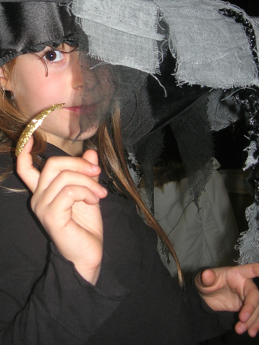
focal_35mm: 63
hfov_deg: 23.0
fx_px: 628
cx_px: 55
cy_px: 102
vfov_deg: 30.4
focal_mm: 7.8
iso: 64
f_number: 2.8
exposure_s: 1/60.1
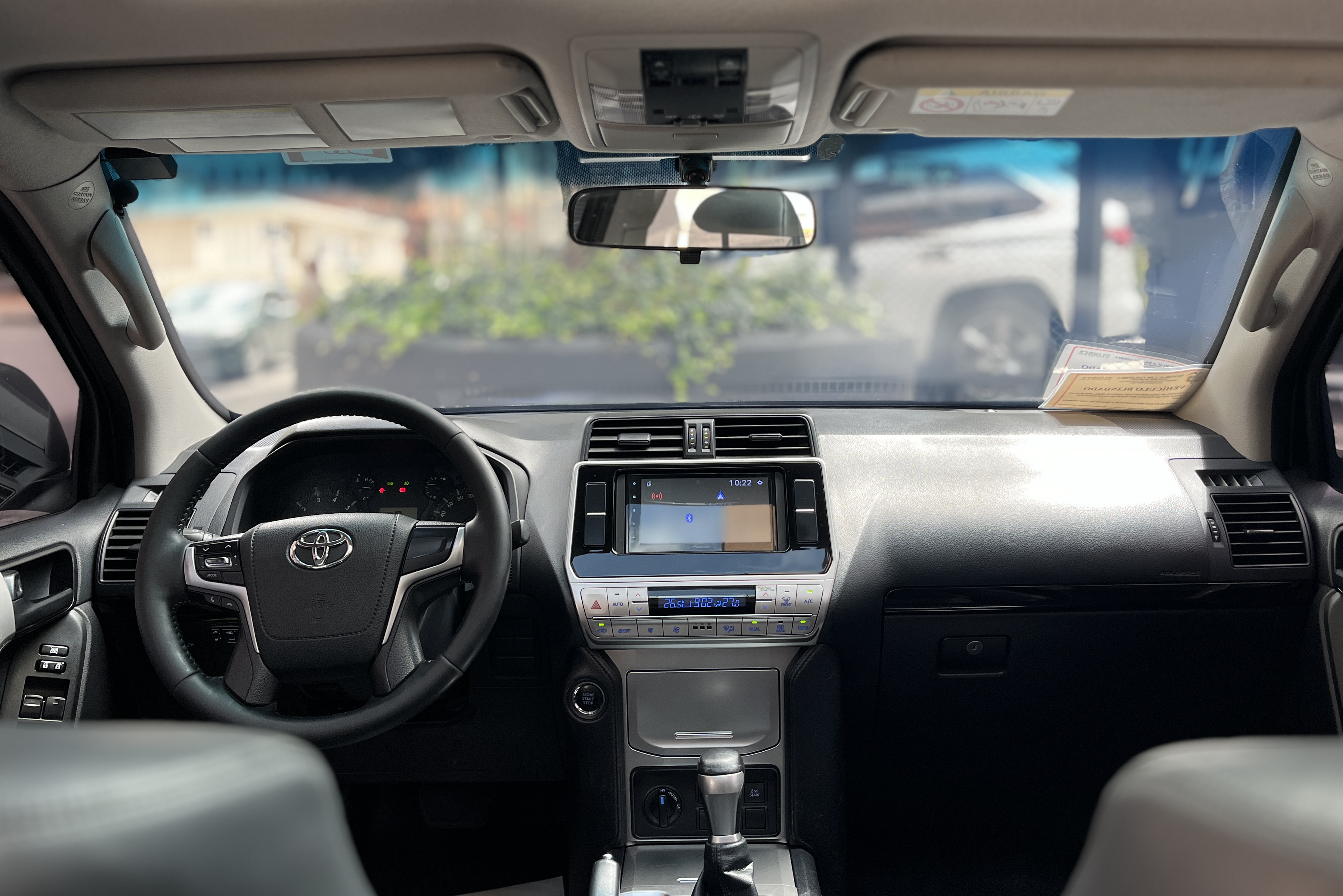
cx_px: 695
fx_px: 1119
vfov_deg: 43.5
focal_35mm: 30
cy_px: 386
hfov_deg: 61.9
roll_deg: -0.3
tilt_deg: -6.4
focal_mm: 5.1
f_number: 1.6
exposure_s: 1/121
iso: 80
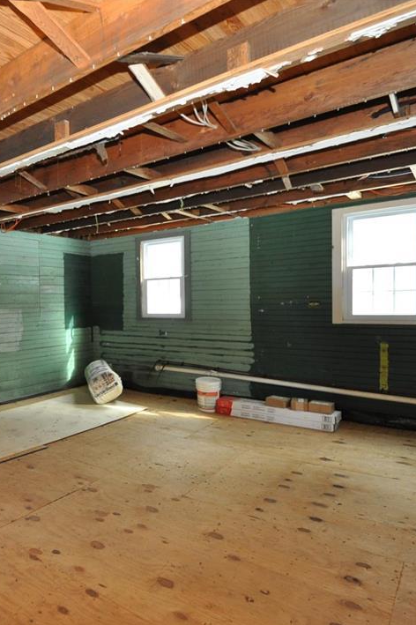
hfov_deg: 50.1
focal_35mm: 23
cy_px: 316
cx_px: 57
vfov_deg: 76.1
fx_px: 399
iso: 800
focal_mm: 10
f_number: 4
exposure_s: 1/60
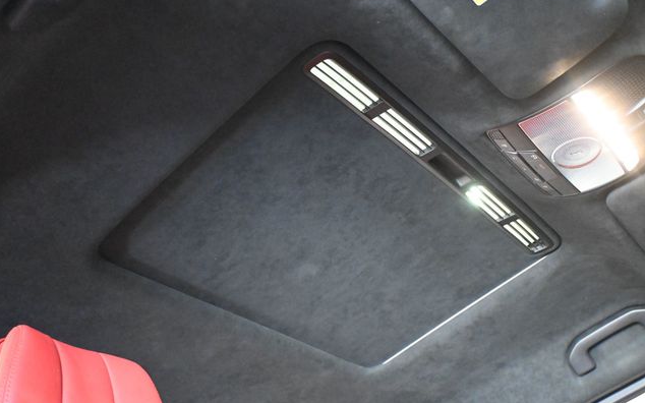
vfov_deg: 34.4
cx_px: 320
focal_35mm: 37
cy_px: 200
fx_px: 650
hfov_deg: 52.8
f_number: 4.2
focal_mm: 24
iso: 12800
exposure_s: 1/25
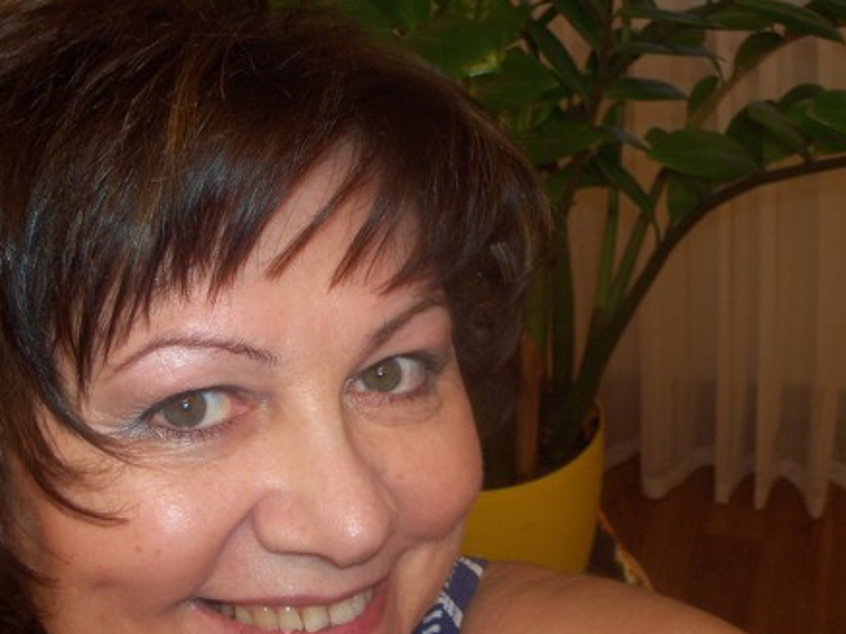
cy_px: 288
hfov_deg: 39.6
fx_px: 1172
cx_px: 382
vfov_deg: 30.2
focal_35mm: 48
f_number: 3
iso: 100
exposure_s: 1/30
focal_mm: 6.3
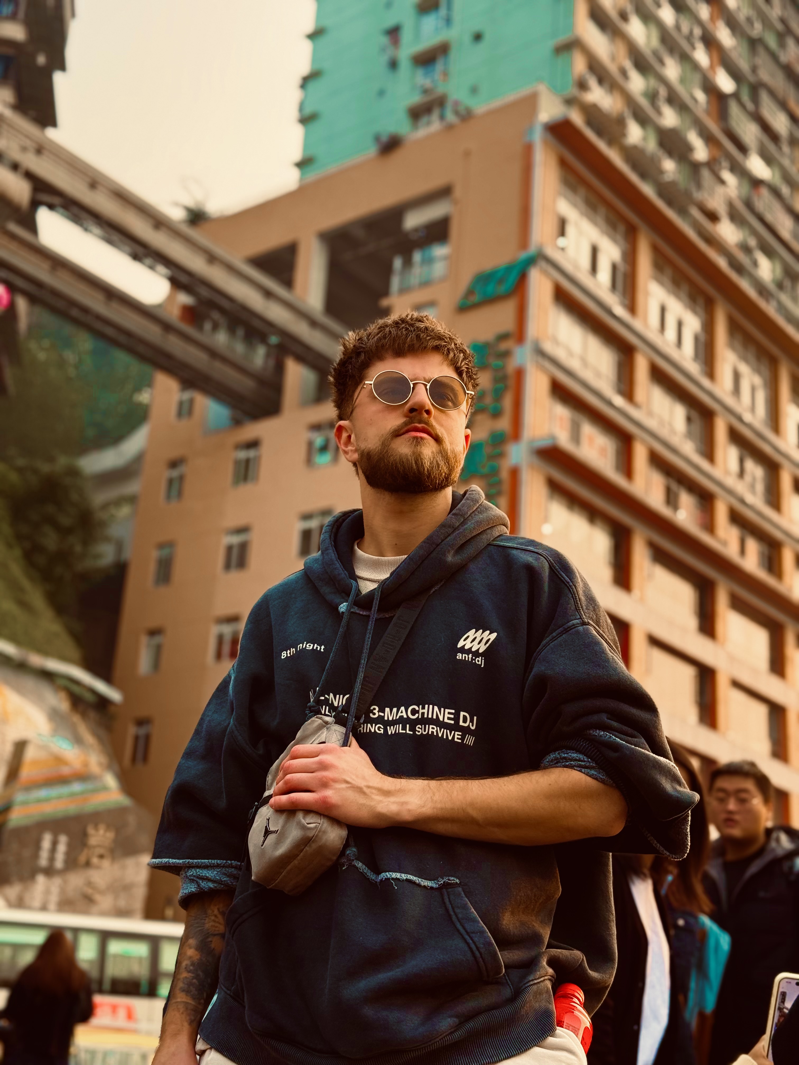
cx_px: 400
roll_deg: -3.5
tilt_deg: +20.7
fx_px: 1477
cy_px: 532
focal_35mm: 48
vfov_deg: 39.7
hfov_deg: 30.3
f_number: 1.78
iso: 64
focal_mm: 6.76
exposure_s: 1/587
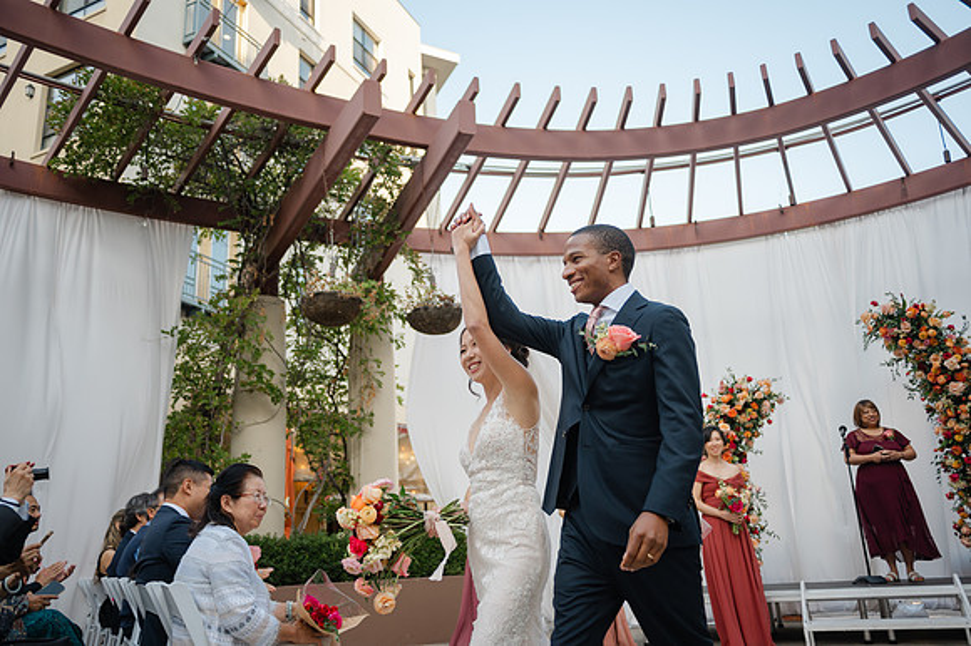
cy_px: 323
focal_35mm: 29
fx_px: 770
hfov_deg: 64.4
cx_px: 486
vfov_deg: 45.5
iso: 100
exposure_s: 1/400
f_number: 2.8
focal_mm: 28
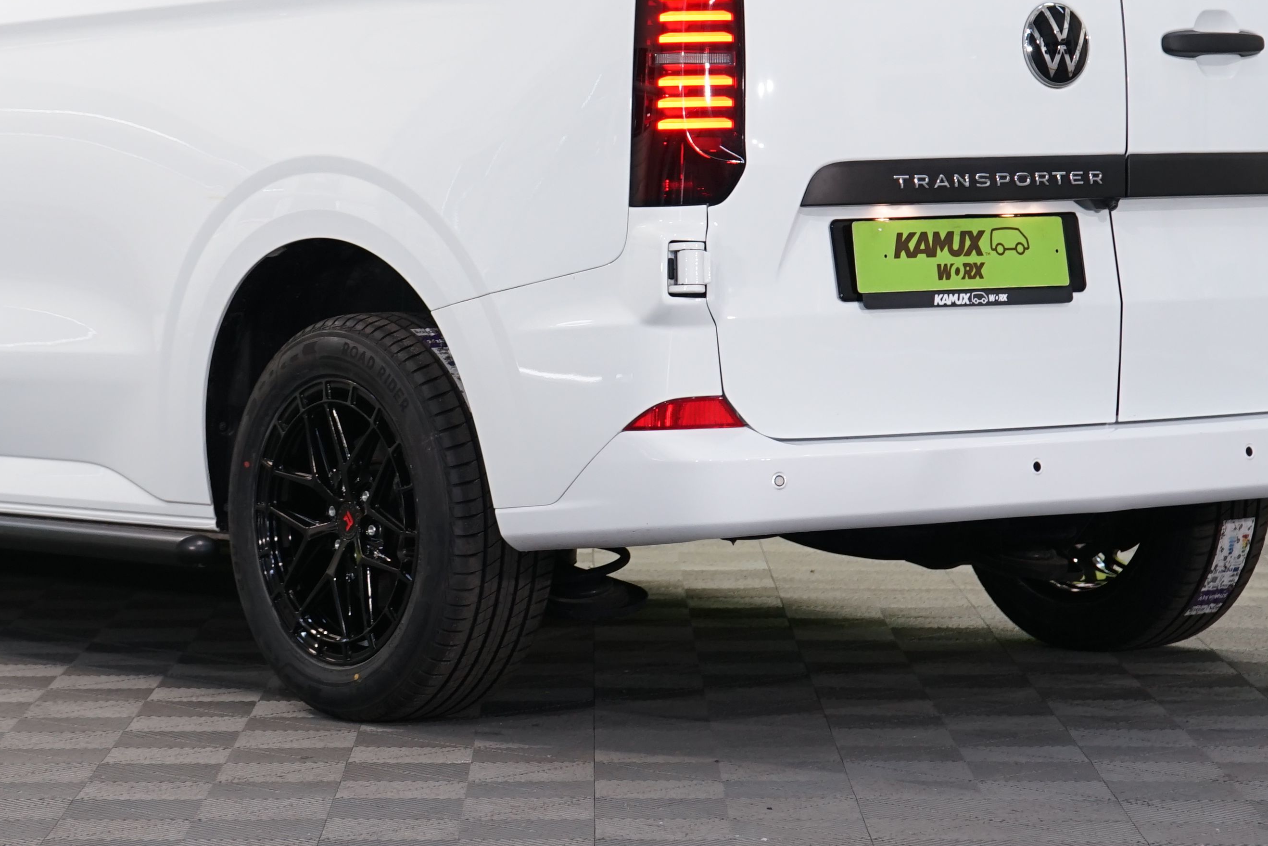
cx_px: 492
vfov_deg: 10.4
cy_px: 204
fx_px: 4650
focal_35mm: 132
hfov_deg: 15.5
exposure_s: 1/40
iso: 500
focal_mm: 58
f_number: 5
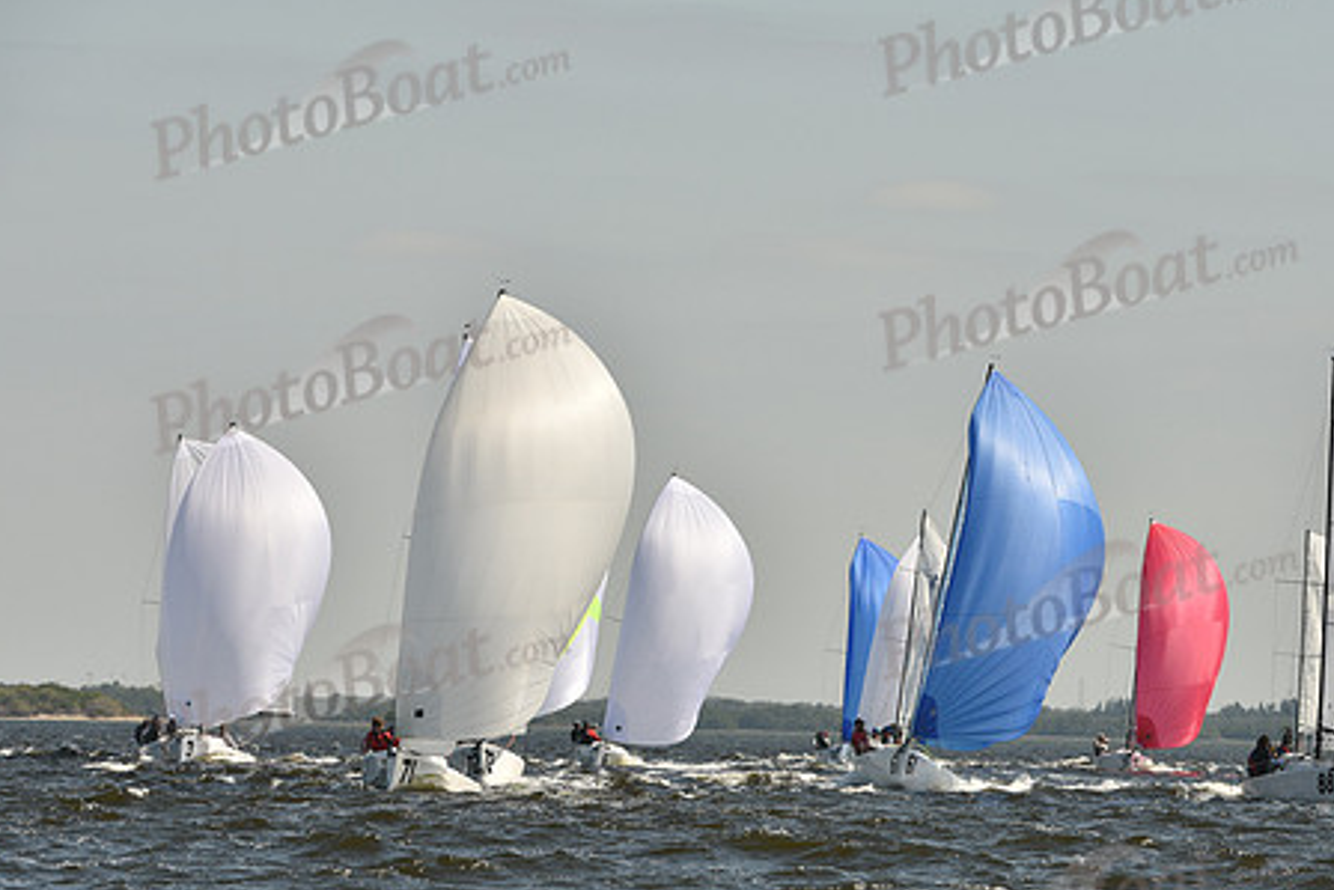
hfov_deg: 7.2
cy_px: 490
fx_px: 10564
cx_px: 727
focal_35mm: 285
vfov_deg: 4.8
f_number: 8
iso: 250
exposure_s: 1/1250
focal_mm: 220
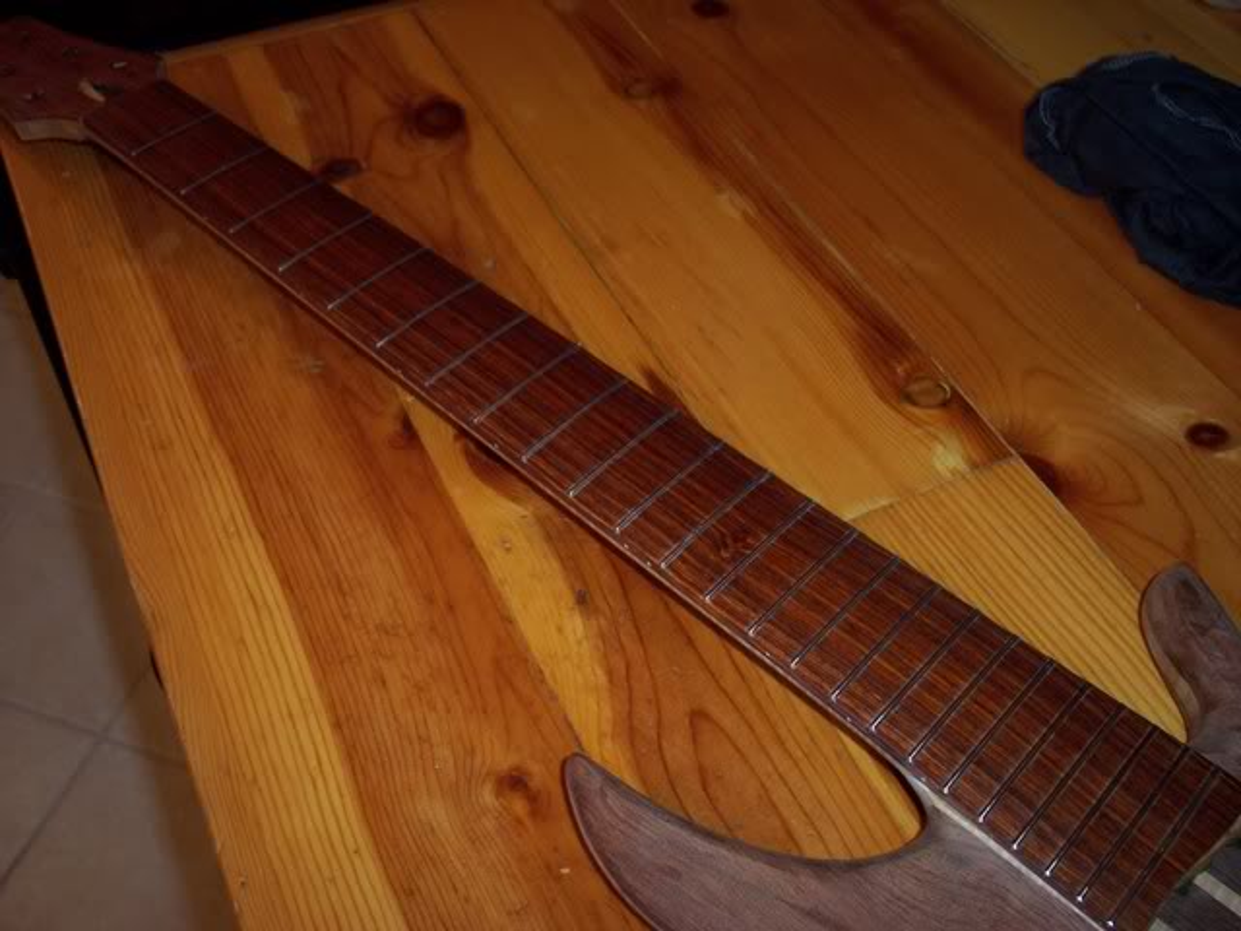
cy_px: 466
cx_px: 620
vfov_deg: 37.7
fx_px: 1362
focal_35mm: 38
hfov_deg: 49.0
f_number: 2.8
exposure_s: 1/30
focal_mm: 8
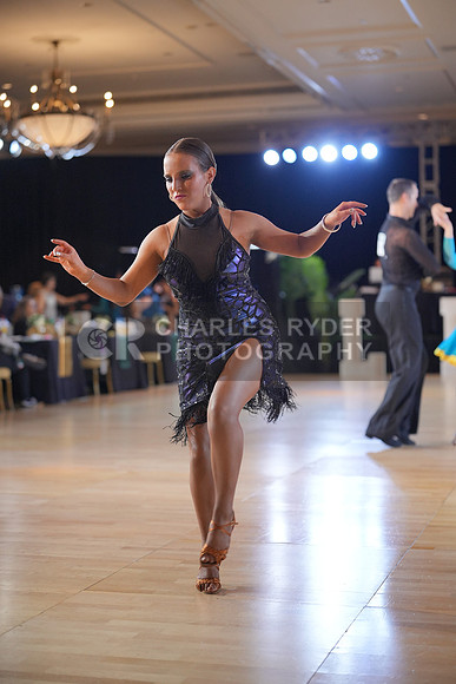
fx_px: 1177
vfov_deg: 32.4
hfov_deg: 21.9
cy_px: 342
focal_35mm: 62
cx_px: 228
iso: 1600
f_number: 2
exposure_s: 1/500
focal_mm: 62
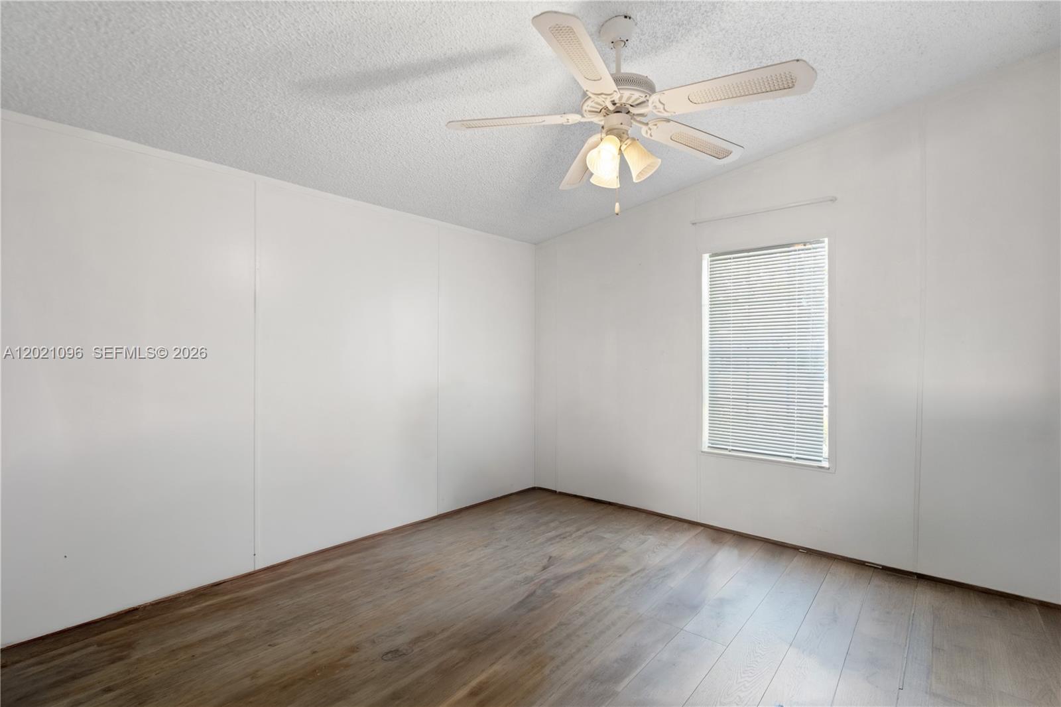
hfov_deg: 96.7
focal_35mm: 16
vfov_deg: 73.7
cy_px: 354
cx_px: 530
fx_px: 471
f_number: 5
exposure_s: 1/20
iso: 800
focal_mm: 16
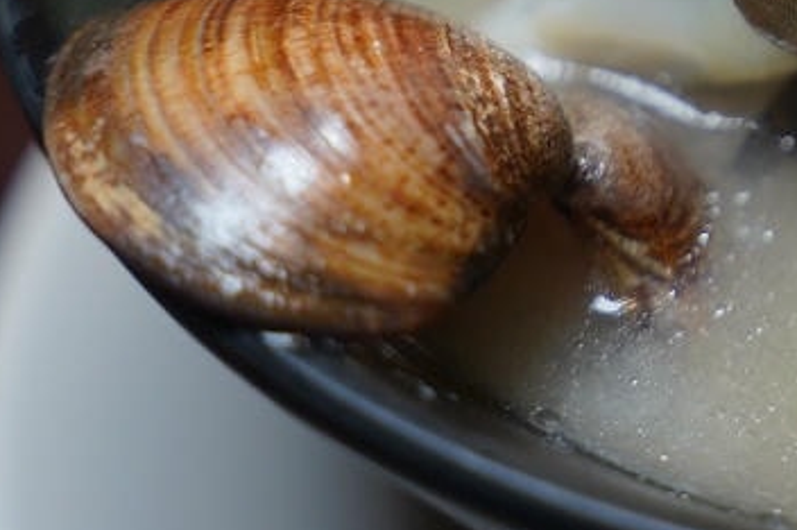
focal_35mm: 256
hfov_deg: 7.9
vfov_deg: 5.3
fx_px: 5662
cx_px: 1125
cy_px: -324
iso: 160
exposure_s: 1/80
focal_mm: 75
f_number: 4
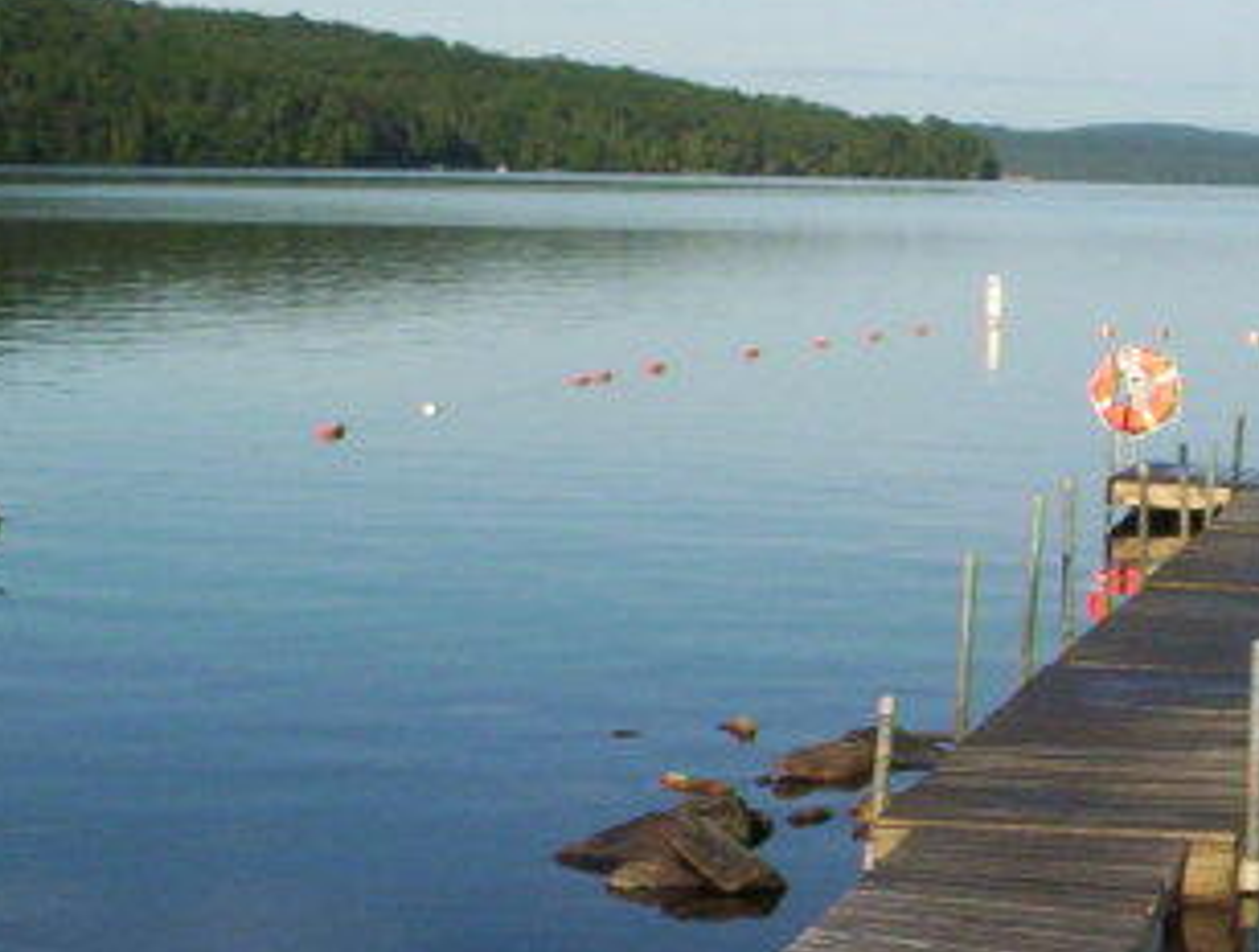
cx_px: 1120
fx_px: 3683
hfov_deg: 19.1
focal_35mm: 101
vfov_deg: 14.7
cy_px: 583
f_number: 4.5
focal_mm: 4.99
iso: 100
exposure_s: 1/812
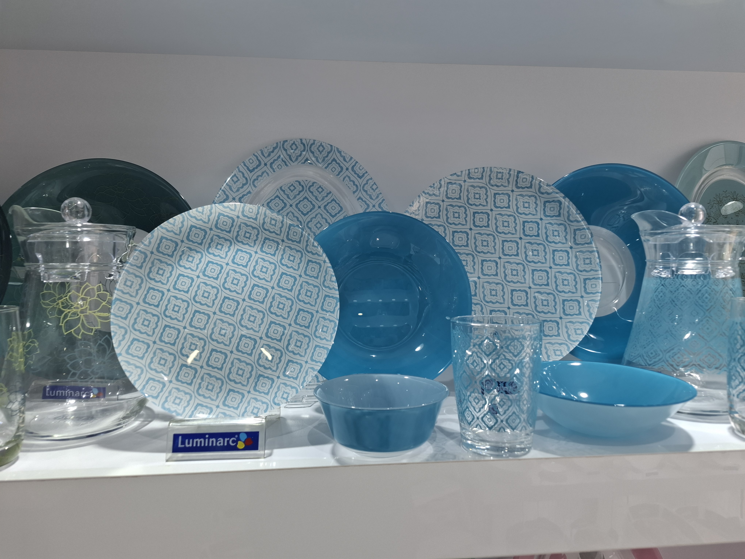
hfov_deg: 73.9
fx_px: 495
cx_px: 372
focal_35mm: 23
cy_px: 280
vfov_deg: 58.9
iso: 50
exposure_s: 1/119
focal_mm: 5.54
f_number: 1.8
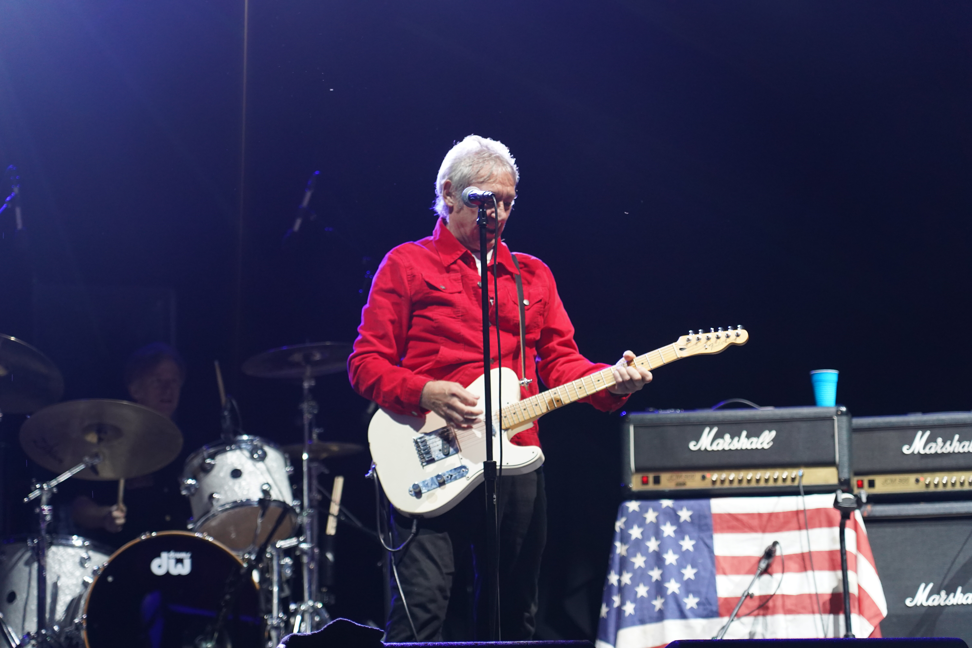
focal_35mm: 105
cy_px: 324
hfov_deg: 19.5
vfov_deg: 13.0
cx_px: 486
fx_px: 2835
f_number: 4
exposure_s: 1/160
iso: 2500
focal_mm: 105
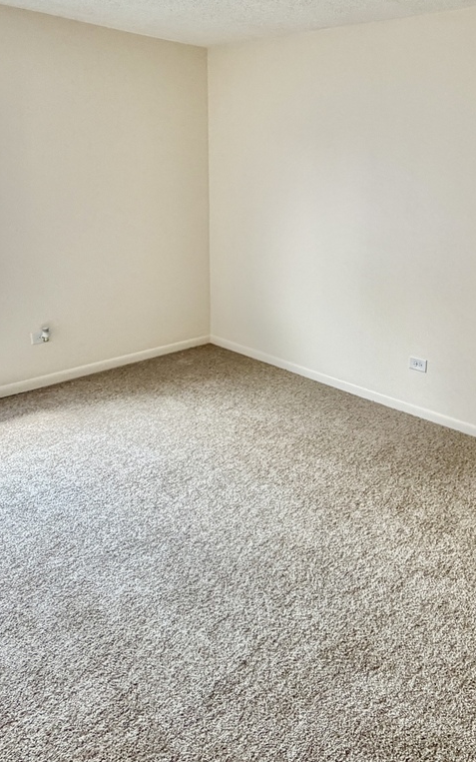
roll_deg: -3.9
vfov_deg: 65.9
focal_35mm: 28
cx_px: 342
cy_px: 312
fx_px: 581
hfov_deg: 43.5
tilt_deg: -14.7
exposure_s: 1/120
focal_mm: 2.22
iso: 125
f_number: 2.2
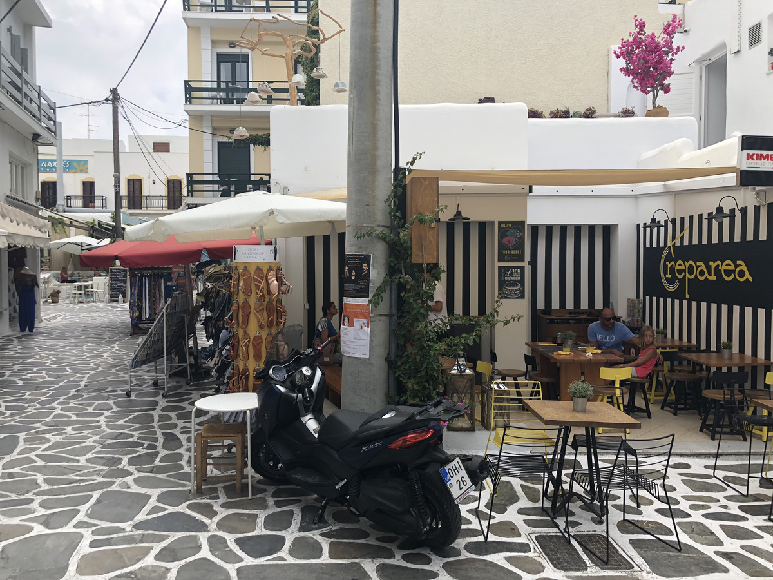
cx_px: 386
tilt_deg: -0.1
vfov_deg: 49.7
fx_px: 625
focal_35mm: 28
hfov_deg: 63.4
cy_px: 290
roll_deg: +1.4
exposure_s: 1/1297
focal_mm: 4
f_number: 1.8
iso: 20
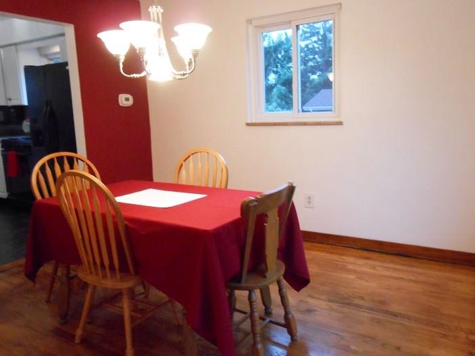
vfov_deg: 46.8
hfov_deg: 60.0
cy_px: 178
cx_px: 238
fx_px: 412
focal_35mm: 30
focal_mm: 5.3
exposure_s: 1/30
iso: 800
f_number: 3.8
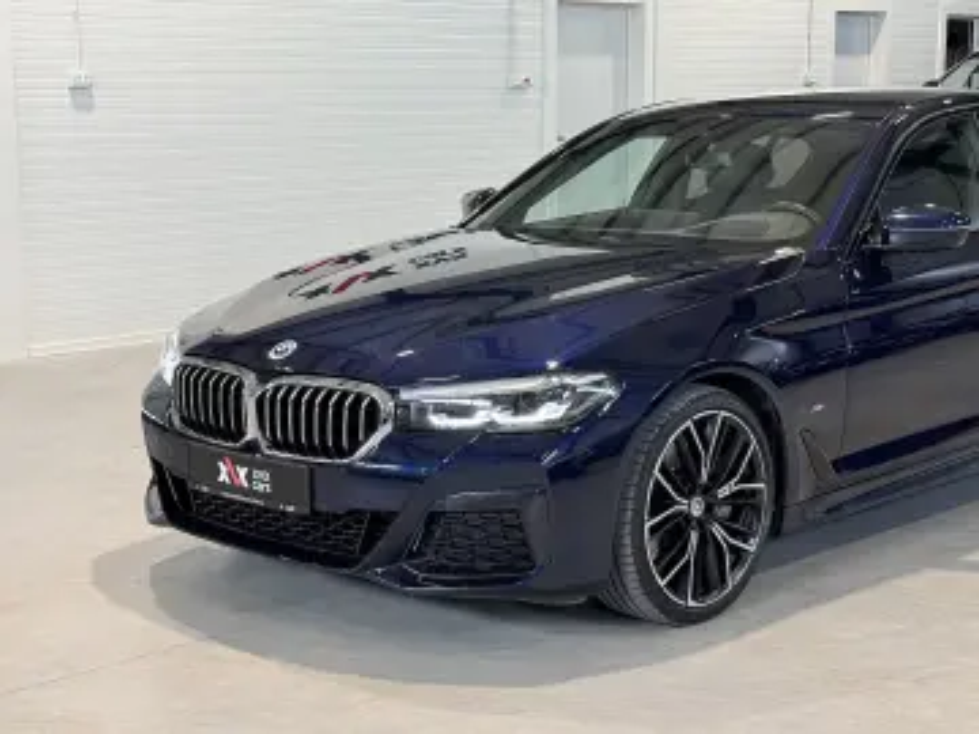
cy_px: 367
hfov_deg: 39.7
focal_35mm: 48
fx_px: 1358
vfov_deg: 30.3
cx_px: 490
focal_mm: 6.76
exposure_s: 1/98
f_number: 1.78
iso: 100
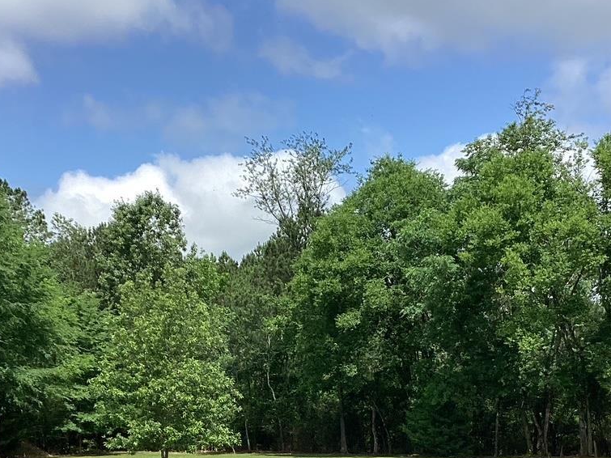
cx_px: 277
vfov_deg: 21.4
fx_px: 1182
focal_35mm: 67
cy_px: 427
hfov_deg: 29.0
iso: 25
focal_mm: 3.3
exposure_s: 1/1164
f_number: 2.4
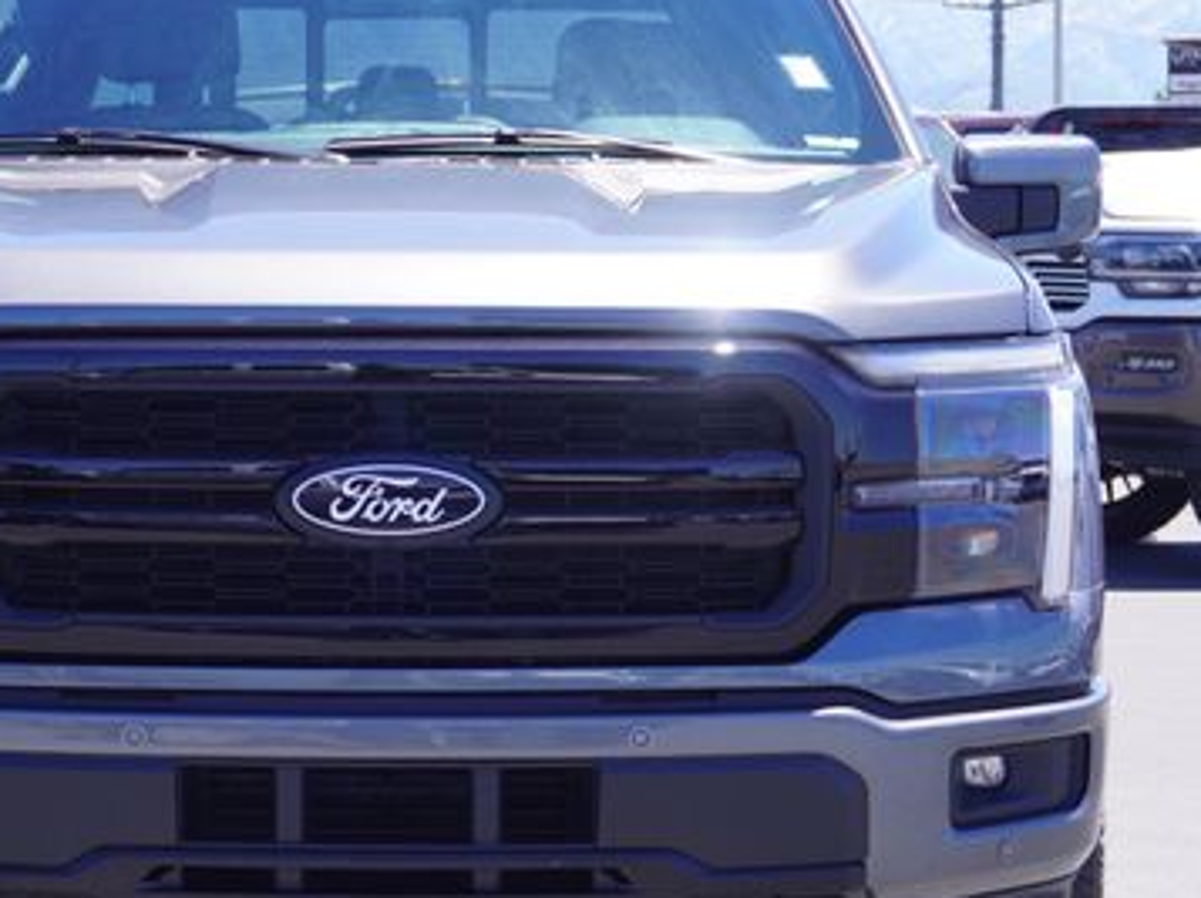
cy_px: 525
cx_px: 404
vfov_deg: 15.4
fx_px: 3323
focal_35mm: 96
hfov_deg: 20.4
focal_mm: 37
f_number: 8
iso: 100
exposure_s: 1/80
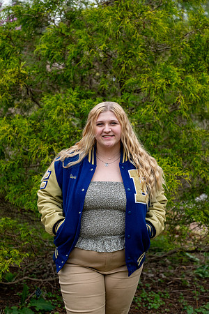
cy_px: 157
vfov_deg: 27.0
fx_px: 653
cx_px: 104
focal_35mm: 75
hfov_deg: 18.2
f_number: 2.8
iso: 250
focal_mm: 50
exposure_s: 1/500
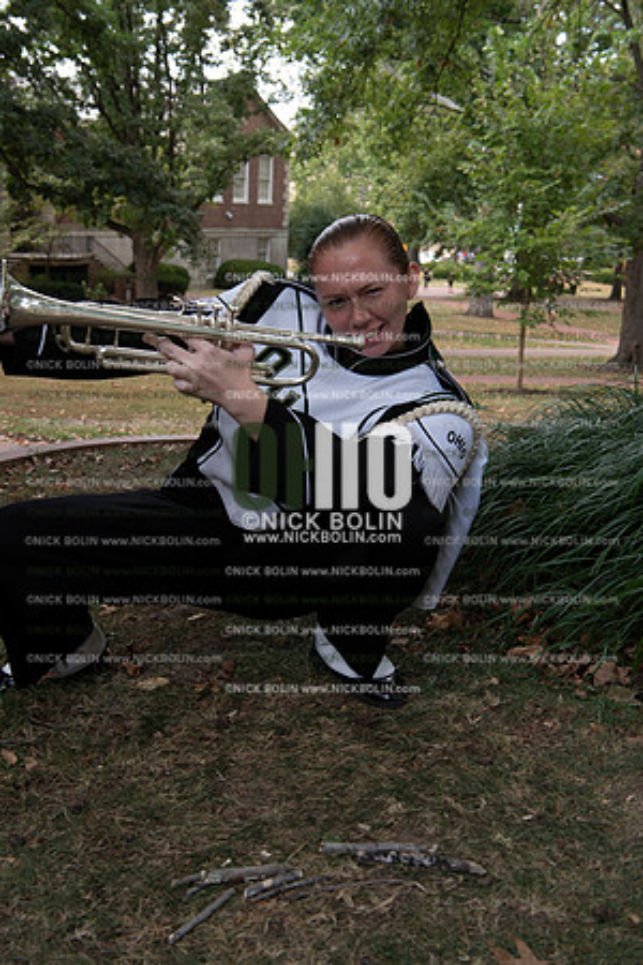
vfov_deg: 41.1
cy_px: 482
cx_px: 322
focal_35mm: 48
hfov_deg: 28.1
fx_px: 1286
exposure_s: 1/100
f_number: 8
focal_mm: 48
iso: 500
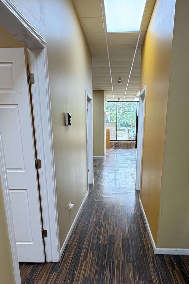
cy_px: 145
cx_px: 103
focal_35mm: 22
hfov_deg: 57.1
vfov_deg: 78.6
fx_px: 173
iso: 160
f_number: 2.2
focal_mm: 2.22
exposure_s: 1/120
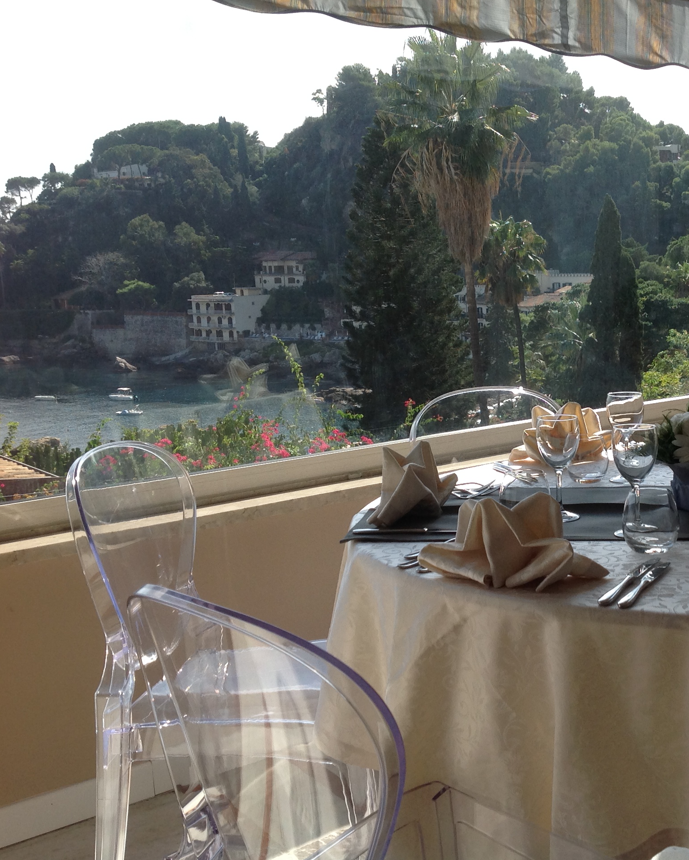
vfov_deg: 40.3
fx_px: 1172
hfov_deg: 31.6
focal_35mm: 46
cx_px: 580
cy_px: 430
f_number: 2.4
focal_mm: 4.28
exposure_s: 1/1120
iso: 50
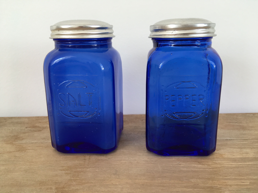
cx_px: 129
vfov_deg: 48.2
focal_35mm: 29
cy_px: 96
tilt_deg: -14.2
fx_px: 216
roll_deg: -0.1
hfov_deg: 61.7
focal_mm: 4.15
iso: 40
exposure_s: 1/100
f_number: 2.2
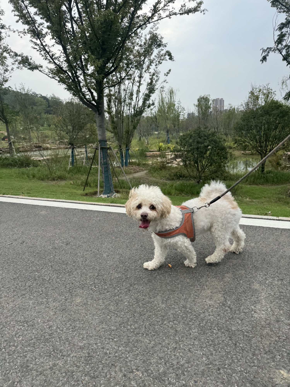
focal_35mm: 24
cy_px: 194
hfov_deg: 56.8
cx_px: 145
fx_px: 268
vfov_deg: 71.6
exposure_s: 1/2959
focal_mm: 6.76
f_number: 1.78
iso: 80
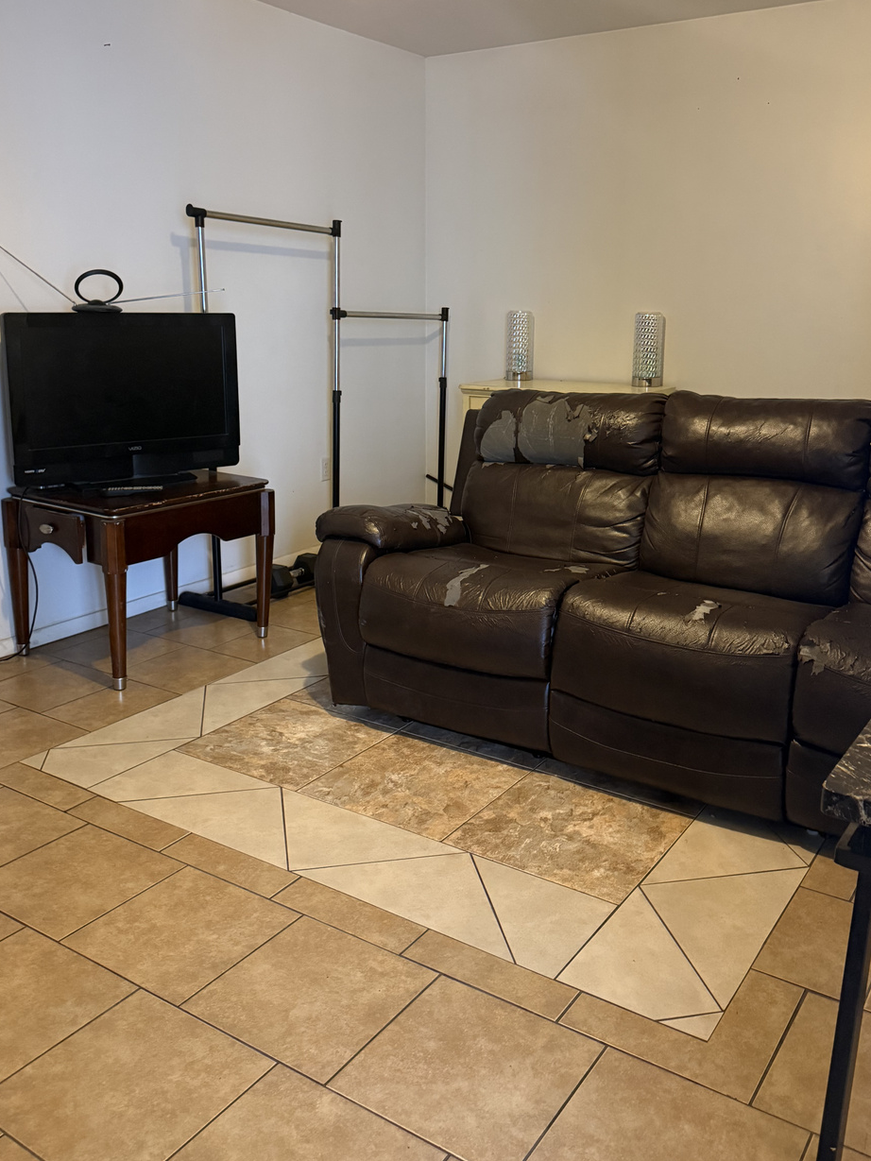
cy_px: 491
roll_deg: -0.5
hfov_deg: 46.8
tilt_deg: -9.6
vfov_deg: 59.7
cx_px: 447
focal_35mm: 30
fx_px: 1006
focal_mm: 6.76
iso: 640
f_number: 1.78
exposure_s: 1/40
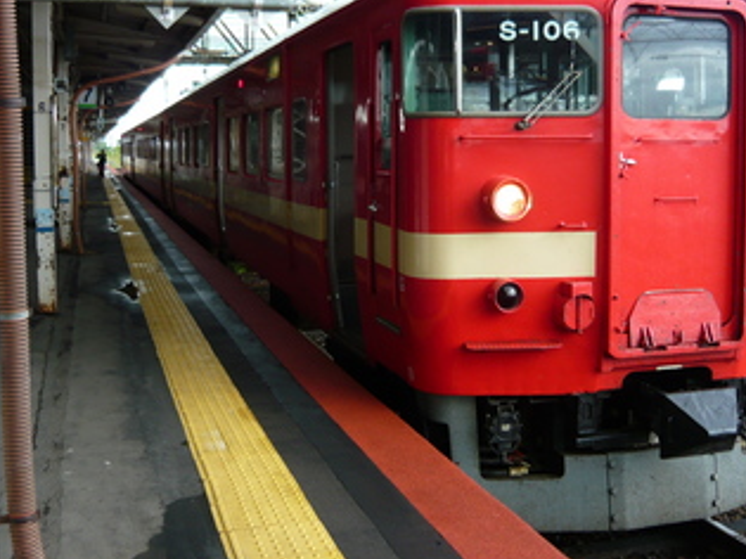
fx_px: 948
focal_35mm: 44
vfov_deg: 32.6
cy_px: 191
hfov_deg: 43.0
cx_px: 386
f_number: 2.8
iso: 100
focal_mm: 5.5
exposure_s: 1/125
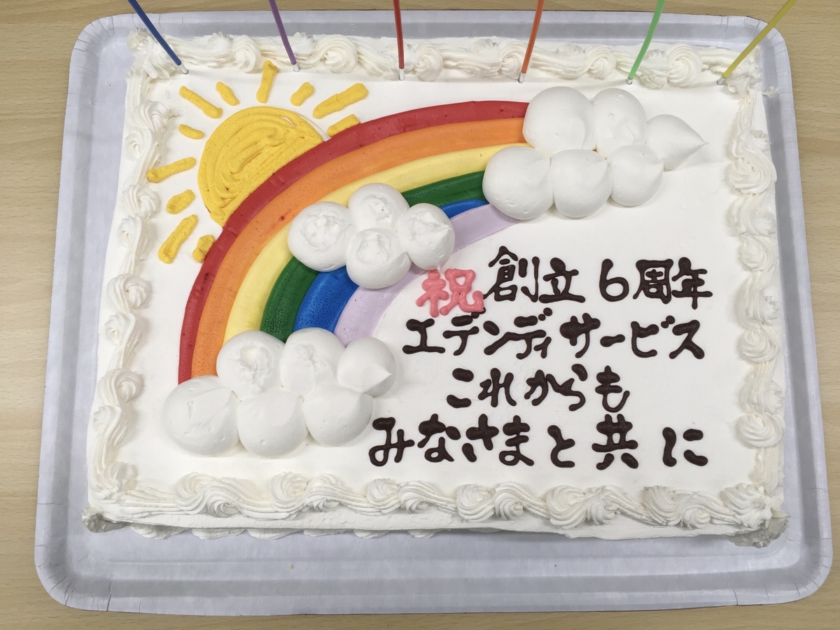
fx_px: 704
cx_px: 420
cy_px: 315
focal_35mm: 29
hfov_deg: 61.7
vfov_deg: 48.2
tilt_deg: -80.0
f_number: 2.2
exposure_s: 1/120
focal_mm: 4.15
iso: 40
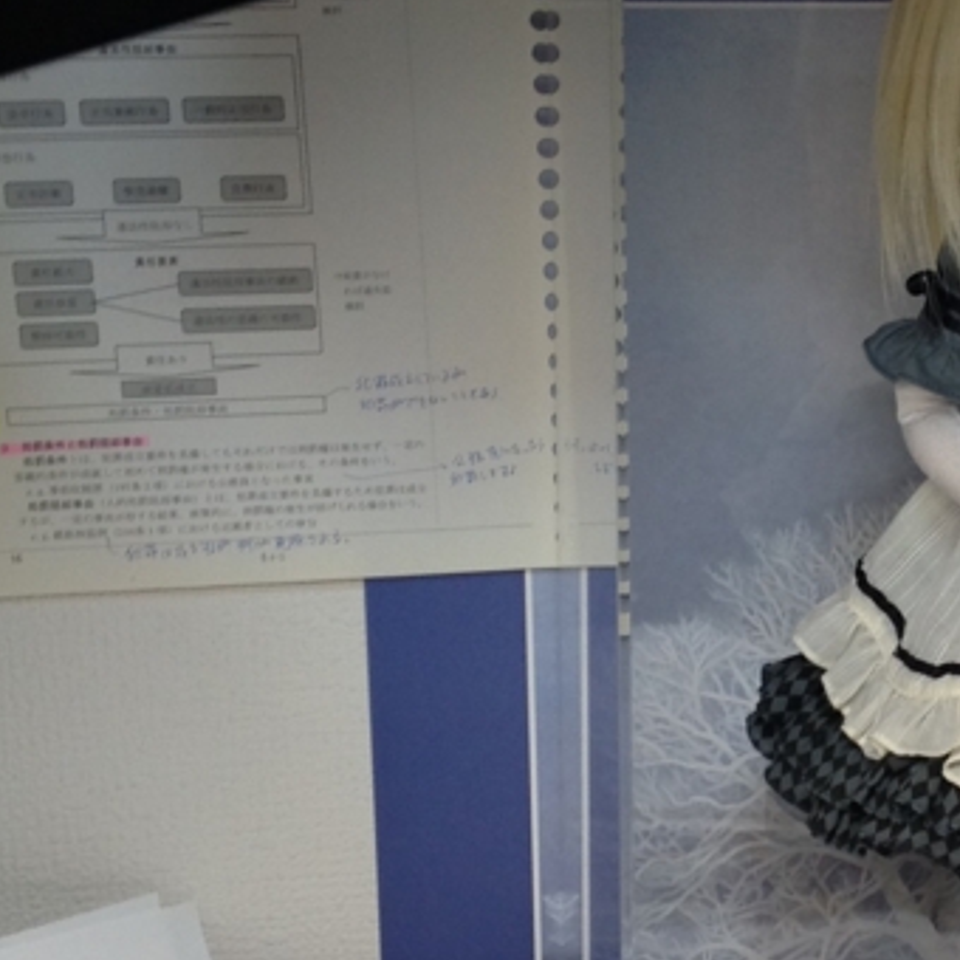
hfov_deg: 18.3
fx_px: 2918
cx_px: 933
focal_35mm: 93
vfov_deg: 18.6
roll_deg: -0.7
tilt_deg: -17.7
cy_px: 616
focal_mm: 4.28
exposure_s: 1/30
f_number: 2.4
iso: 50
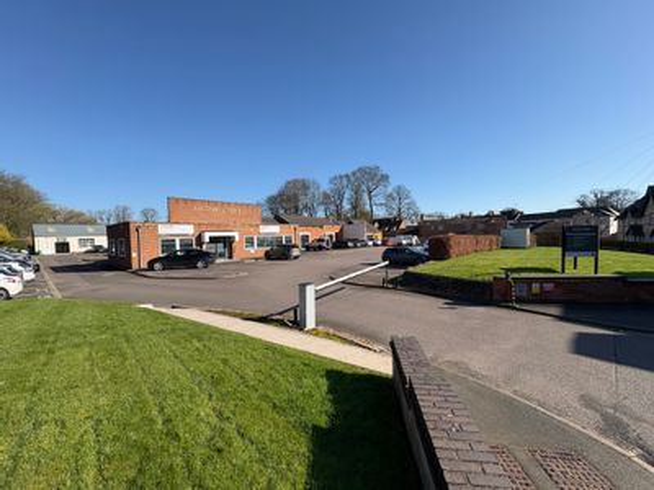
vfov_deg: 85.7
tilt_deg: -1.8
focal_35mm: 14
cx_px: 327
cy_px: 245
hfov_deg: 102.1
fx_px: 265
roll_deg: +2.0
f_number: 2.2
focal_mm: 2.22
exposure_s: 1/1748
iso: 40
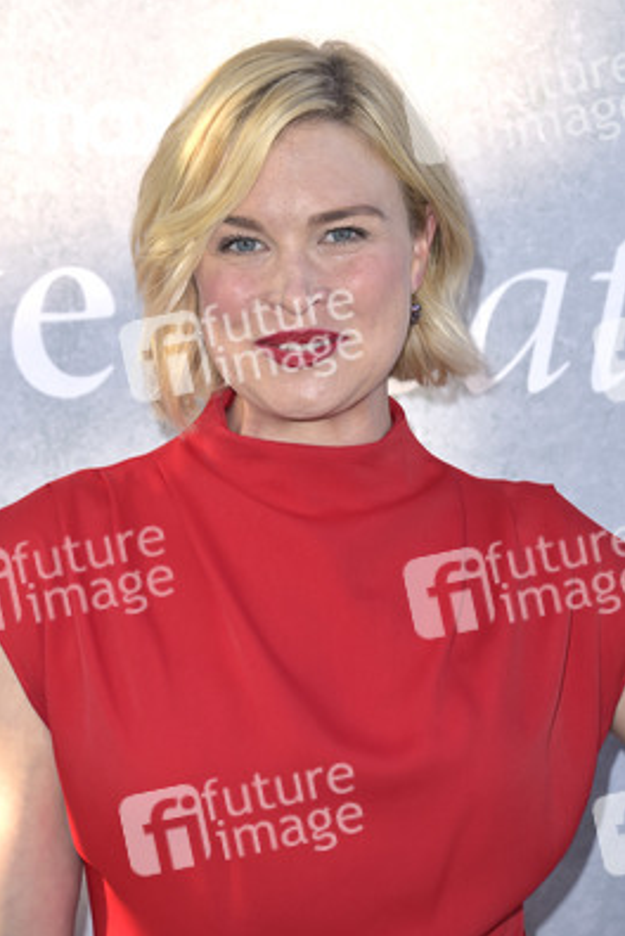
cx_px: 311
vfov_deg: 12.7
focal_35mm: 162
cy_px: 464
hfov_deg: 8.5
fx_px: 4211
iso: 250
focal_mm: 160
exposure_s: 1/250
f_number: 6.3
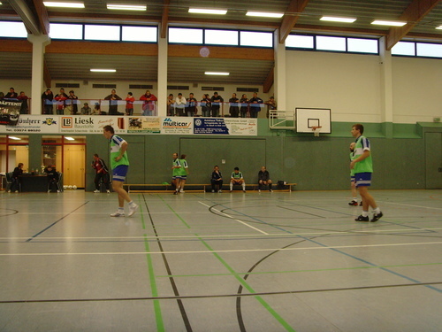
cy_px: 166
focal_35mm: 39
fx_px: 498
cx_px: 221
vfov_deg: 36.8
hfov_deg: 47.9
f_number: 3.5
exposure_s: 1/45
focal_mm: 6.6
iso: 240
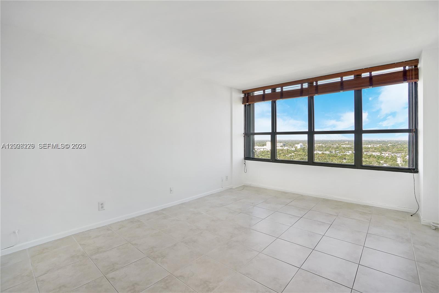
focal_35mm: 15
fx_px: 183
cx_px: 220
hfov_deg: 100.4
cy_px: 146
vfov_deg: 77.3
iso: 100
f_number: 8
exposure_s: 1/20
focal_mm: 10
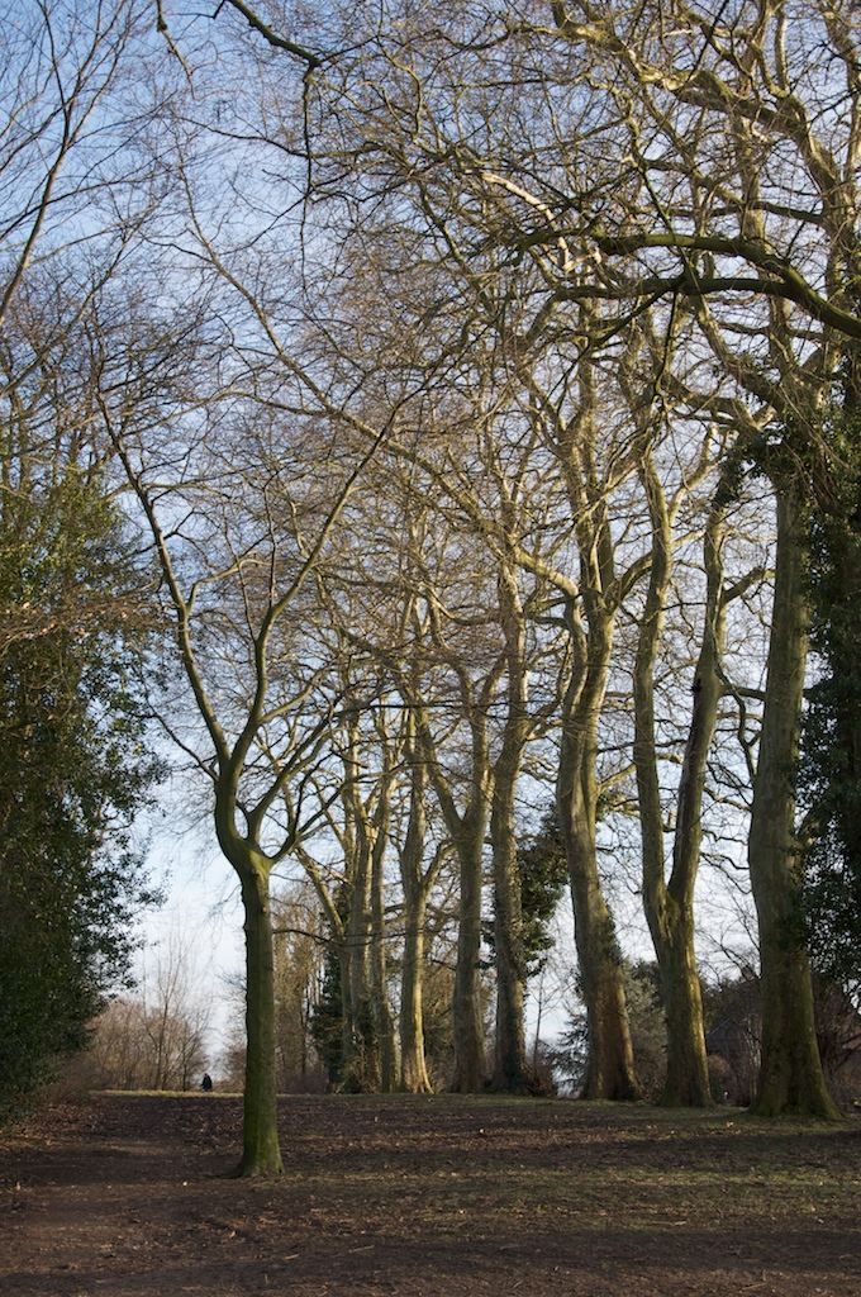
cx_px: 430
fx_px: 1834
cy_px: 648
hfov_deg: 26.4
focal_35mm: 51
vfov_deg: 38.9
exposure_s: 1/60
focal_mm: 34
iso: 200
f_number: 8
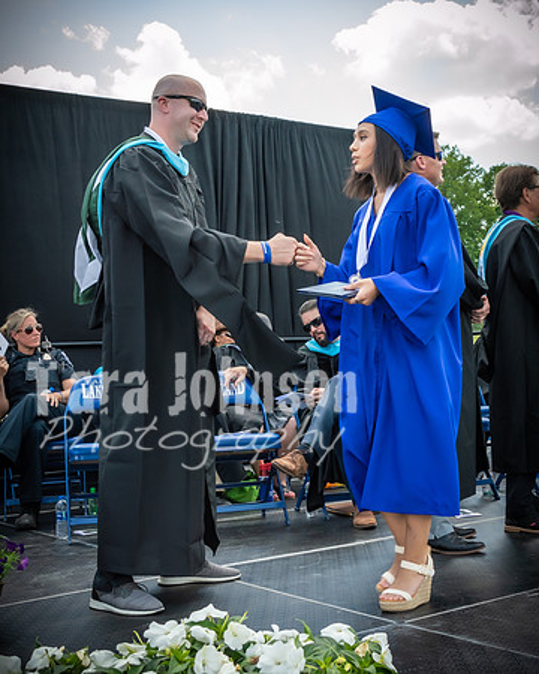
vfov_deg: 36.2
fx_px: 1031
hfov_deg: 29.1
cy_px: 337
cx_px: 350
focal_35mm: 52
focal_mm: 22
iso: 200
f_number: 7.1
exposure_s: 1/200
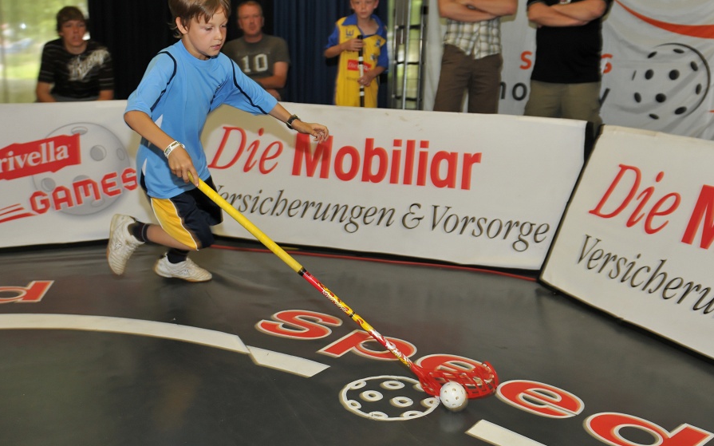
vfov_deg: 34.4
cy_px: 213
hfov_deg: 52.8
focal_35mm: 37
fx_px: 720
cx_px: 355
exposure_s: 1/100
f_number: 2.8
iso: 400
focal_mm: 24
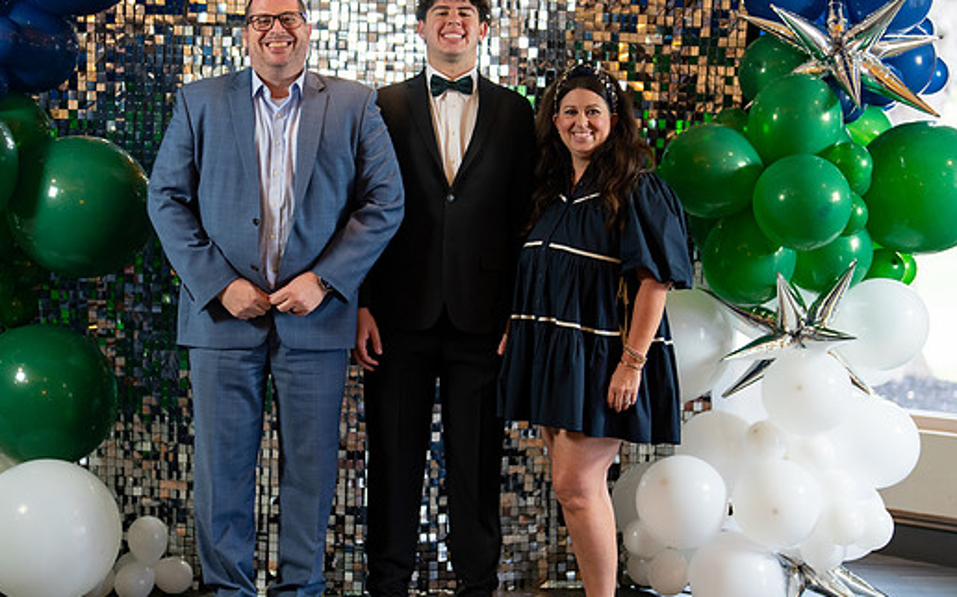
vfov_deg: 20.3
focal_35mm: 64
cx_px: 459
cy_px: 295
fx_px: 1668
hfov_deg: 32.0
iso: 800
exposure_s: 1/320
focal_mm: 50
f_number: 1.2
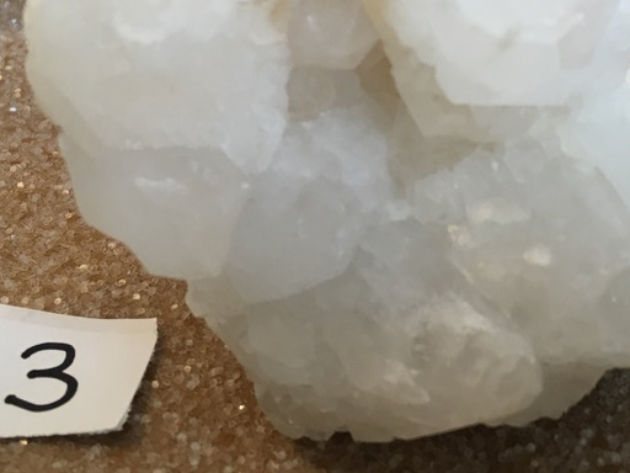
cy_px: 103
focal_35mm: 58
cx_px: 422
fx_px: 1056
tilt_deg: -22.1
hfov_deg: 32.9
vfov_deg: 24.9
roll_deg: +0.5
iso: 100
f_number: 2.2
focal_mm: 4.15
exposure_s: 1/33
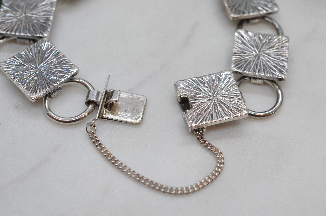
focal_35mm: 60
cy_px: 108
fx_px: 542
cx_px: 163
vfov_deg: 22.5
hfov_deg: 33.5
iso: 4000
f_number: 8
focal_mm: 40
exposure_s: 1/1000
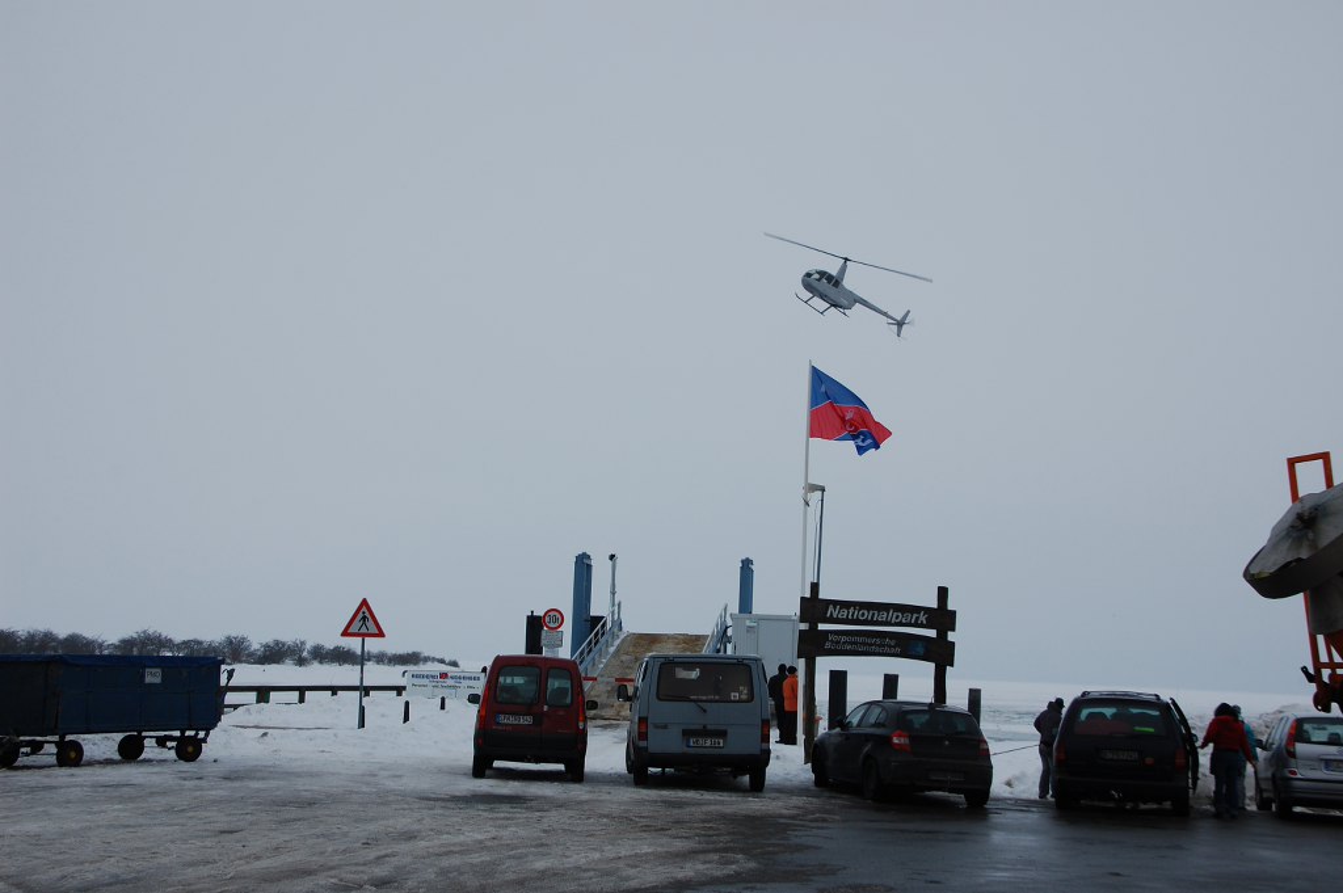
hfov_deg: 43.6
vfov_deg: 29.8
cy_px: 446
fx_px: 1677
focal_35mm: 45
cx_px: 672
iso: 200
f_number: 9
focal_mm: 30
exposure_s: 1/320
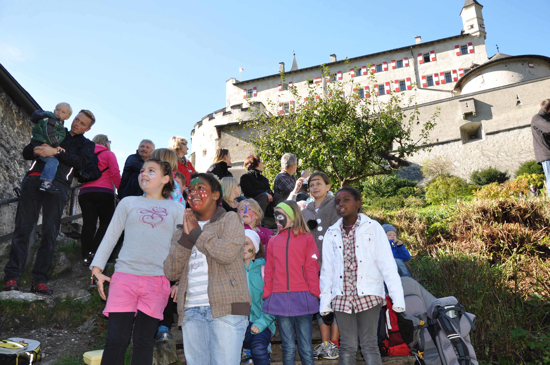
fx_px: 572
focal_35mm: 38
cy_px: 182
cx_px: 275
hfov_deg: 51.3
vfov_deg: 35.4
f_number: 6.3
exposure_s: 1/200
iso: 200
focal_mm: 25
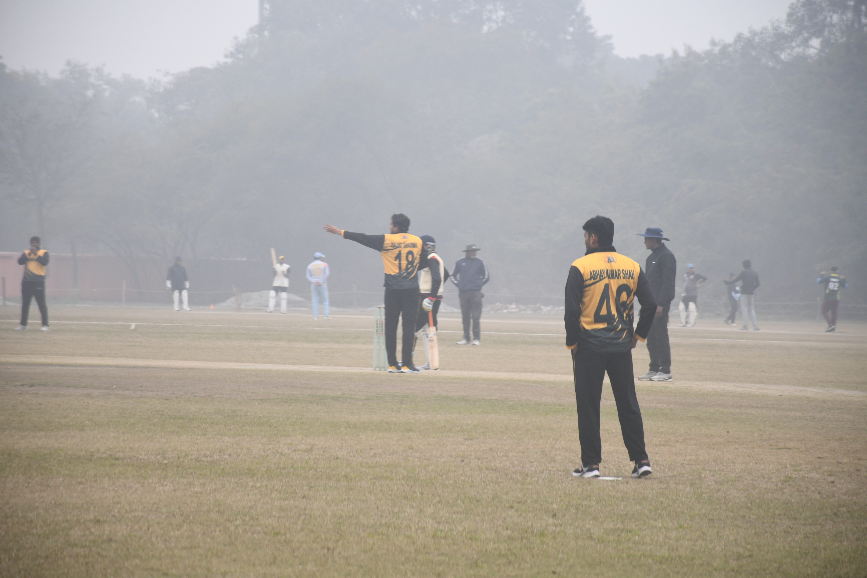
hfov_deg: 9.8
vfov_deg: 6.5
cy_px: 289
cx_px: 434
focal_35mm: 210
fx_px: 5057
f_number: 5.6
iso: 320
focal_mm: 140
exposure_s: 1/125
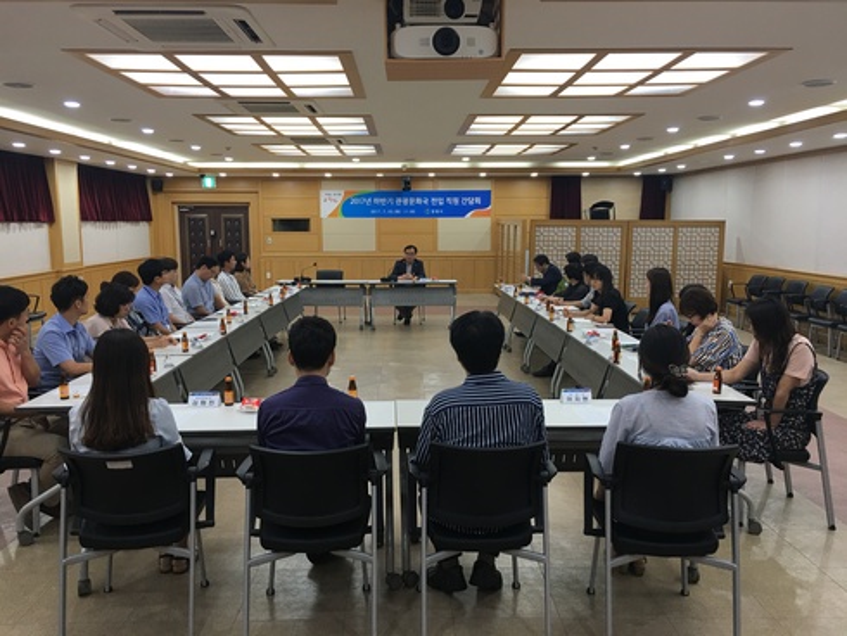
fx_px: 710
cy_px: 318
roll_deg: +0.8
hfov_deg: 61.6
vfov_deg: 48.3
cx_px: 424
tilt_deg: -6.8
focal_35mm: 29
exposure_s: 1/30
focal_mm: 4.15
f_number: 2.2
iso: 32
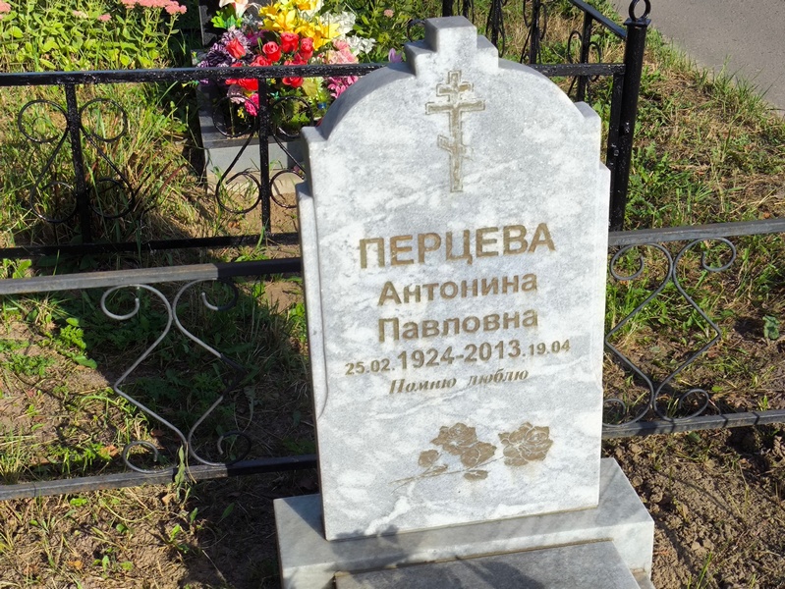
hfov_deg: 38.2
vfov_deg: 29.1
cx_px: 392
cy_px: 294
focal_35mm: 50
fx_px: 1134
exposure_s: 1/1622
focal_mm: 4.71
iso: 50
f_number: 1.7
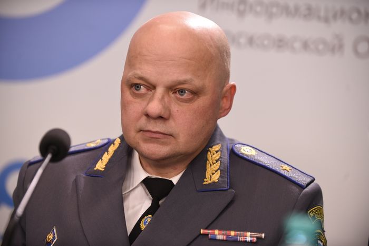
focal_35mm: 120
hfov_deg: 17.1
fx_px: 1229
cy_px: 123
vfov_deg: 11.4
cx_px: 184
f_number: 4
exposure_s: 1/320
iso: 1600
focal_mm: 120
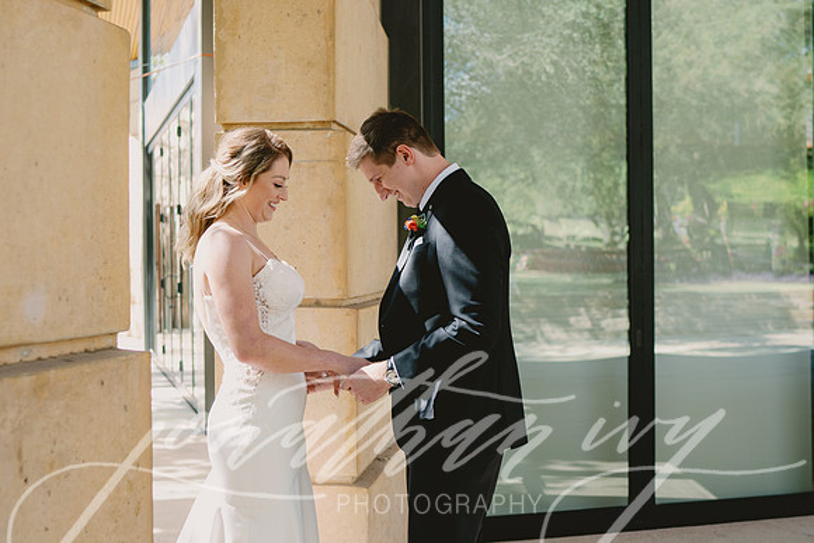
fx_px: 1176
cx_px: 407
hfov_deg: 38.2
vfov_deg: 26.0
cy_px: 272
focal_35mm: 52
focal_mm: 35
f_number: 2.8
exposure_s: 1/320
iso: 200
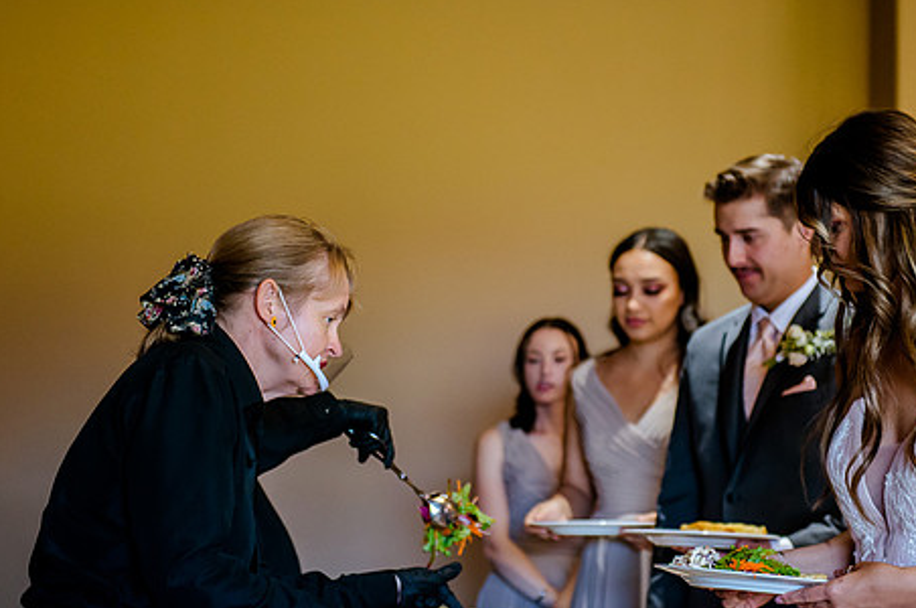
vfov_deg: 14.4
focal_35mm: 95
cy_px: 304
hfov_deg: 21.5
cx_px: 516
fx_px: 2414
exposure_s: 1/200
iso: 2500
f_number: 2.8
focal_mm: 62
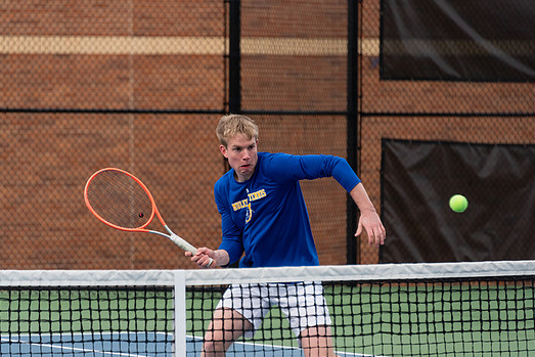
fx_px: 4950
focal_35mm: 333
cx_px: 249
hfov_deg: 6.2
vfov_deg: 4.1
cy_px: 171
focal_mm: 300
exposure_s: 1/1600
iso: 640
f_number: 5.6
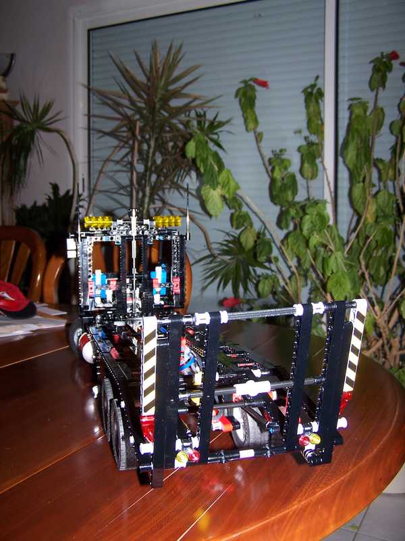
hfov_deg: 37.7
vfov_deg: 49.0
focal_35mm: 38
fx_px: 593
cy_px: 270
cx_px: 202
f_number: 2.8
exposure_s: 1/60
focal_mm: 6.3
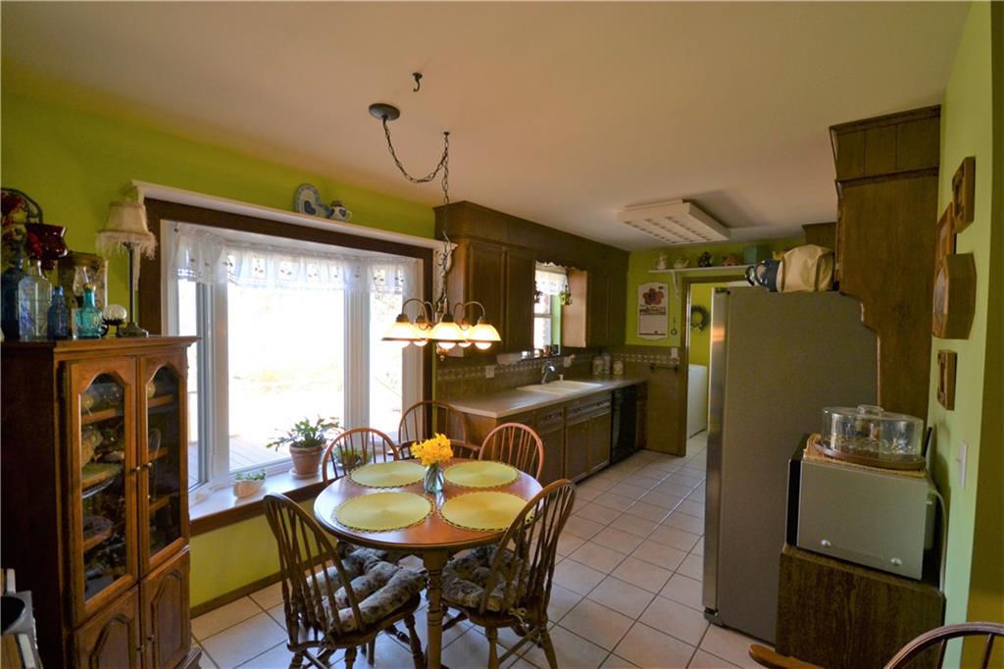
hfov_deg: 100.4
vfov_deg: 77.3
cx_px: 502
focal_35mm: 15
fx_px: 418
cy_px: 334
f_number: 4.5
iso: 400
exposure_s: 1/80
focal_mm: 10
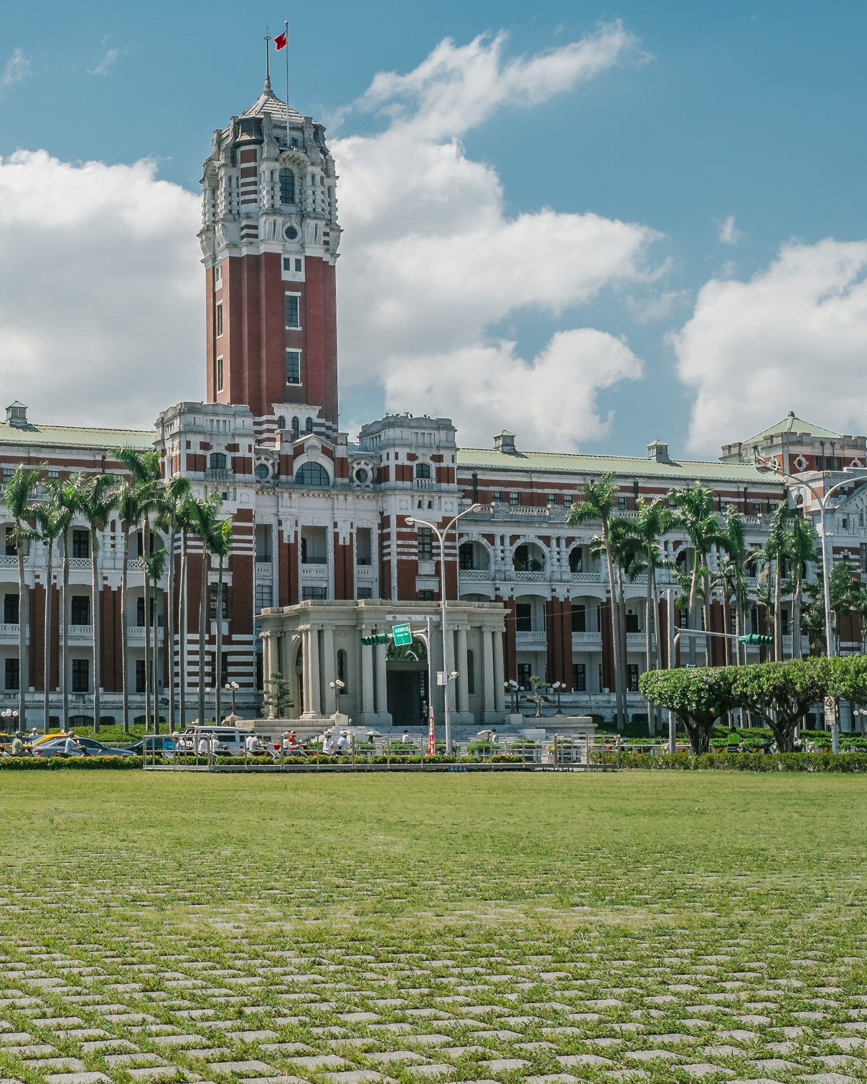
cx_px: 204
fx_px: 1603
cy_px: 536
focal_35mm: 50
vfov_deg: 37.3
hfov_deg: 29.7
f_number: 5.6
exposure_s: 1/1000
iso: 800
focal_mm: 23
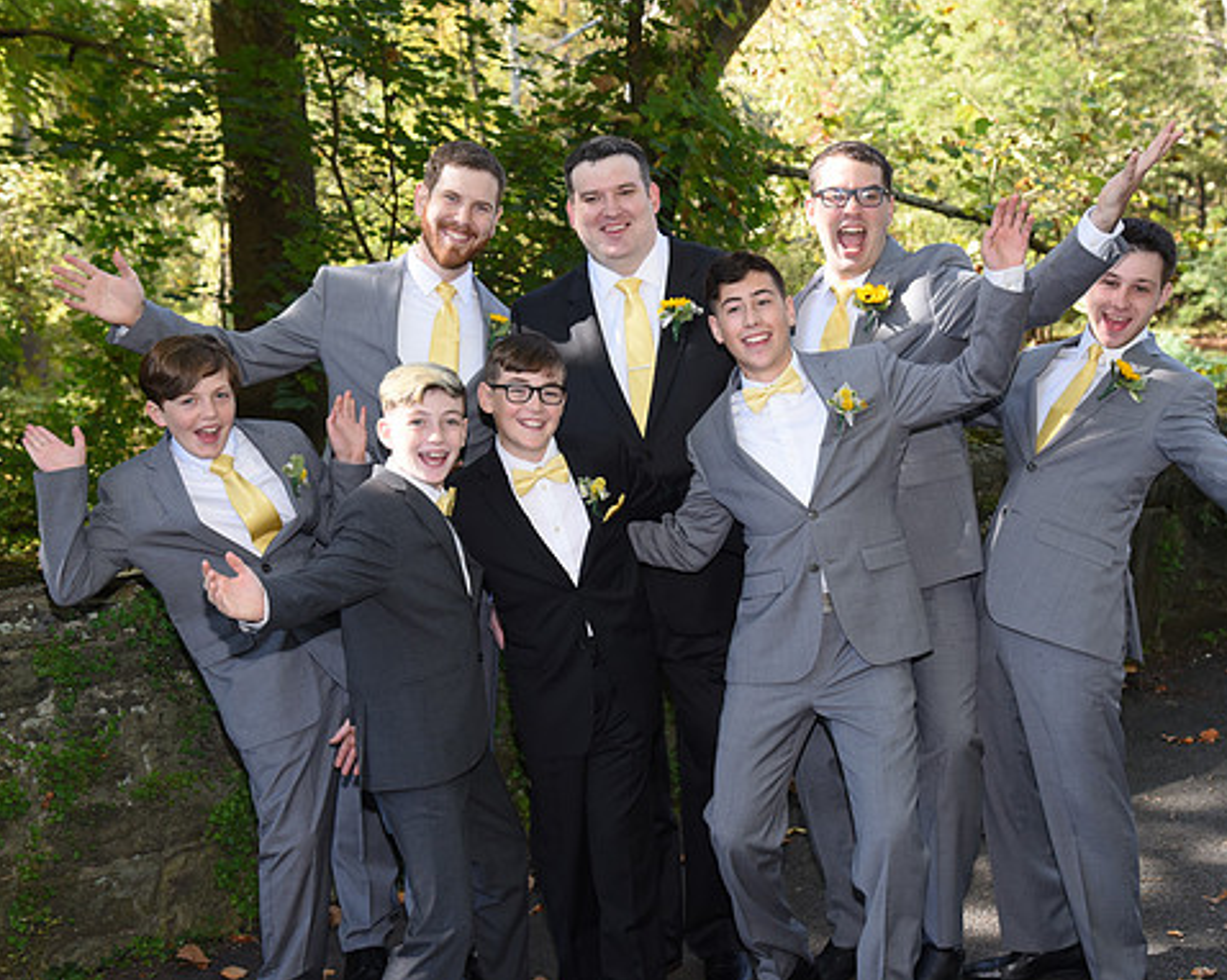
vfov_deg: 26.7
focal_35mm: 57
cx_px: 655
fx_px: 2069
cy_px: 489
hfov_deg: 33.0
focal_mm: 50
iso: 640
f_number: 5.6
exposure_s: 1/200
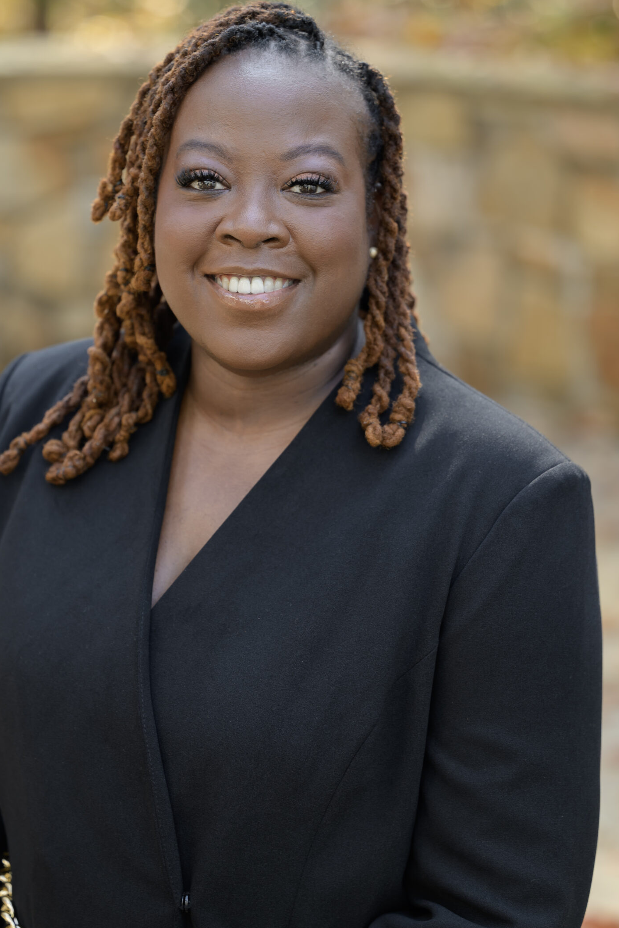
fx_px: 2708
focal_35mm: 105
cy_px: 449
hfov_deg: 13.0
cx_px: 291
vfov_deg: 19.5
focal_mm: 86
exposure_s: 1/125
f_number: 2.8
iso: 100
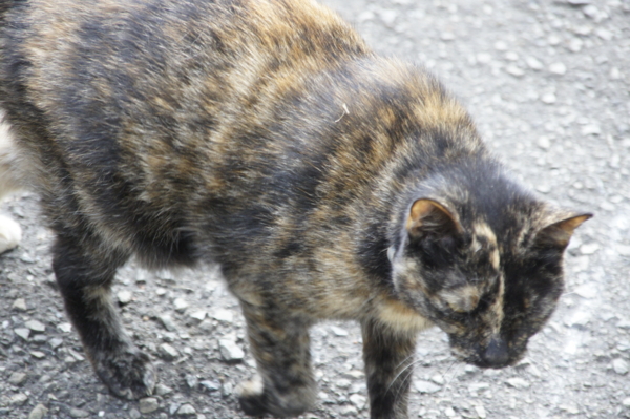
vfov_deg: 4.6
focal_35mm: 300
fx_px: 5246
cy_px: 210
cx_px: 315
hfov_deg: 6.9
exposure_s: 1/250
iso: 1600
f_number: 6.3
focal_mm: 200
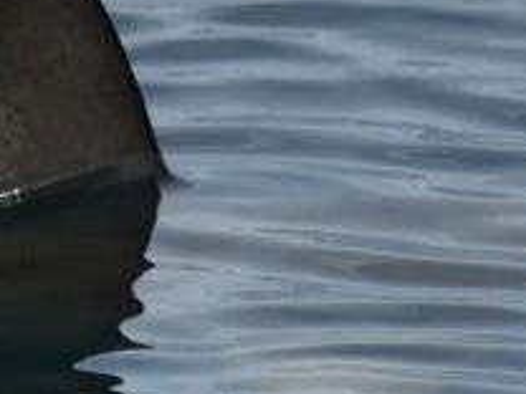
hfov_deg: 0.9
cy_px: 231
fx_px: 33718
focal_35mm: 2219
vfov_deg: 0.7
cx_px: 402
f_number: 6.3
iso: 900
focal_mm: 600
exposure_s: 1/8000
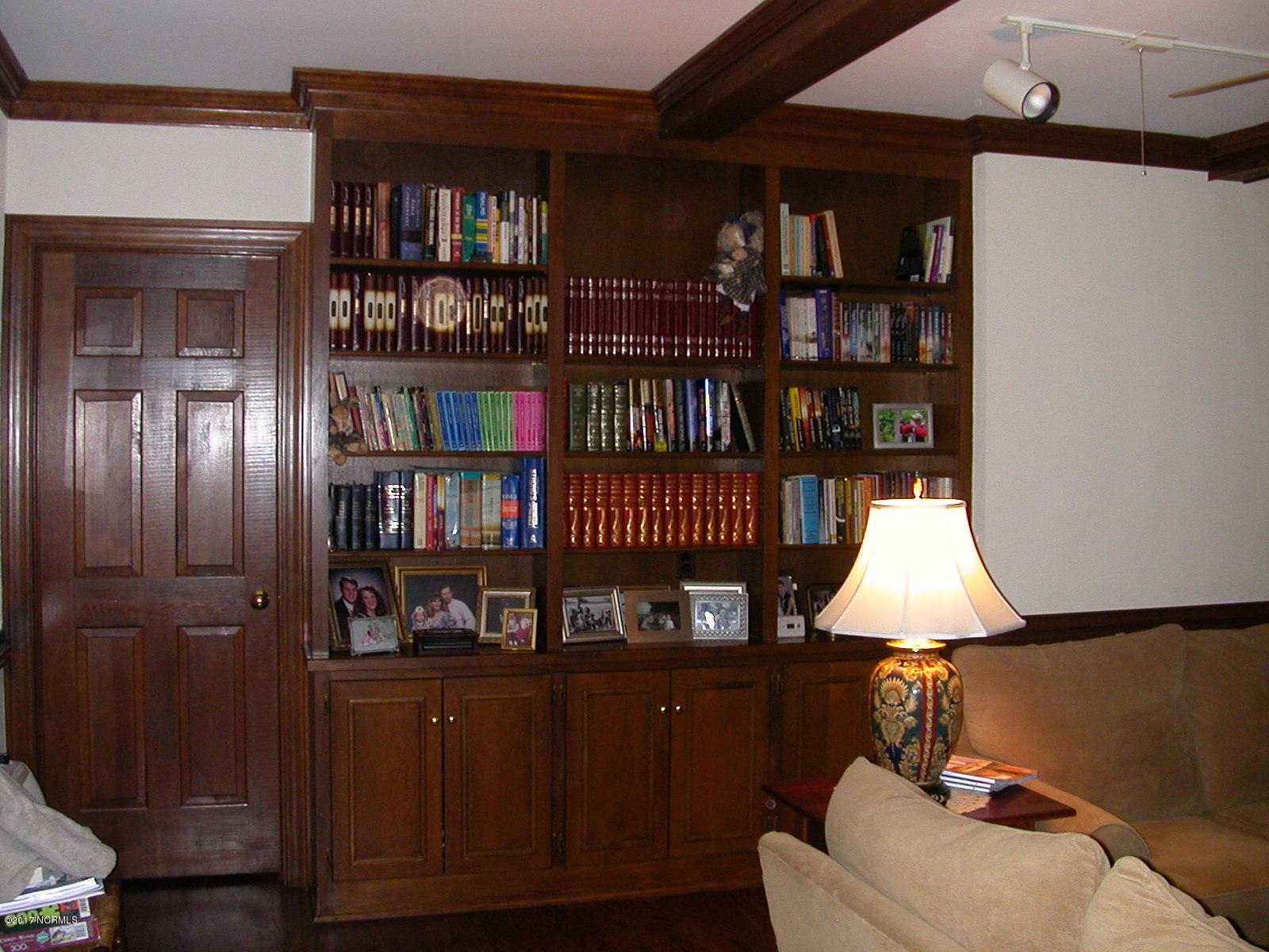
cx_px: 634
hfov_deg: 50.1
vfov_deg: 38.7
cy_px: 476
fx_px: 1356
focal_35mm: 37
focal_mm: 5.6
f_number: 2.7
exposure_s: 1/59.9
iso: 189
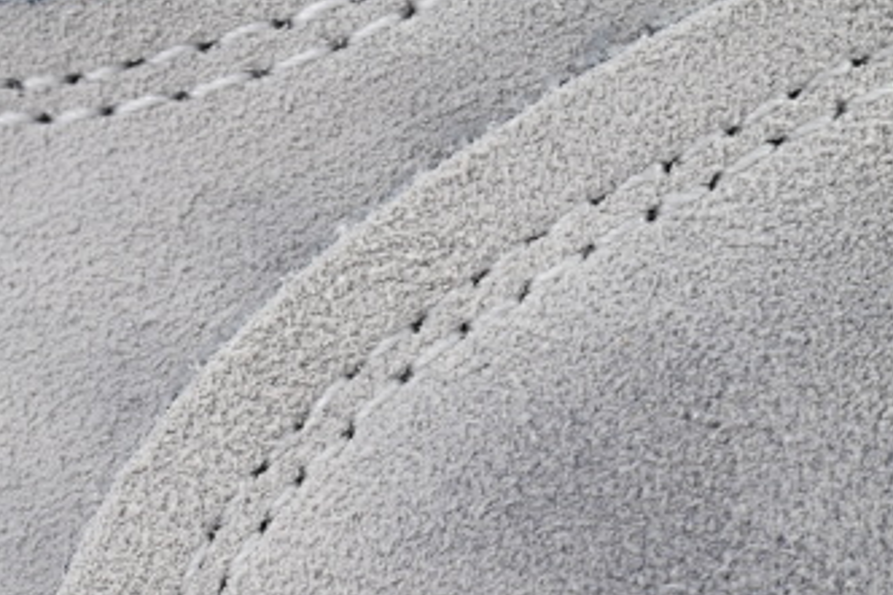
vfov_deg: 4.7
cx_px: 156
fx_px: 7165
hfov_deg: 7.1
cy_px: 618
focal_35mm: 289
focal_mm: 120
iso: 400
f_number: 11
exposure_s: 1/100
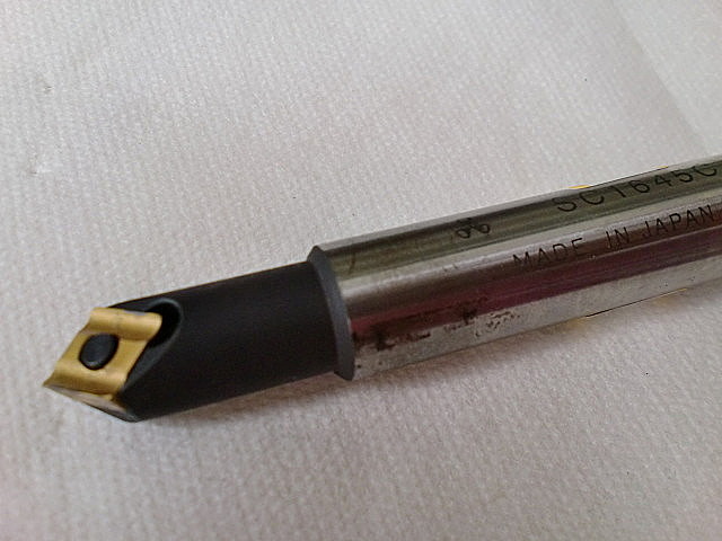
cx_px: 361
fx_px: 730
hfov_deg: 52.6
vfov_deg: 40.7
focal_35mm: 35
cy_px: 270
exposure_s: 1/60
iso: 160
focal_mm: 6.3
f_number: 3.1
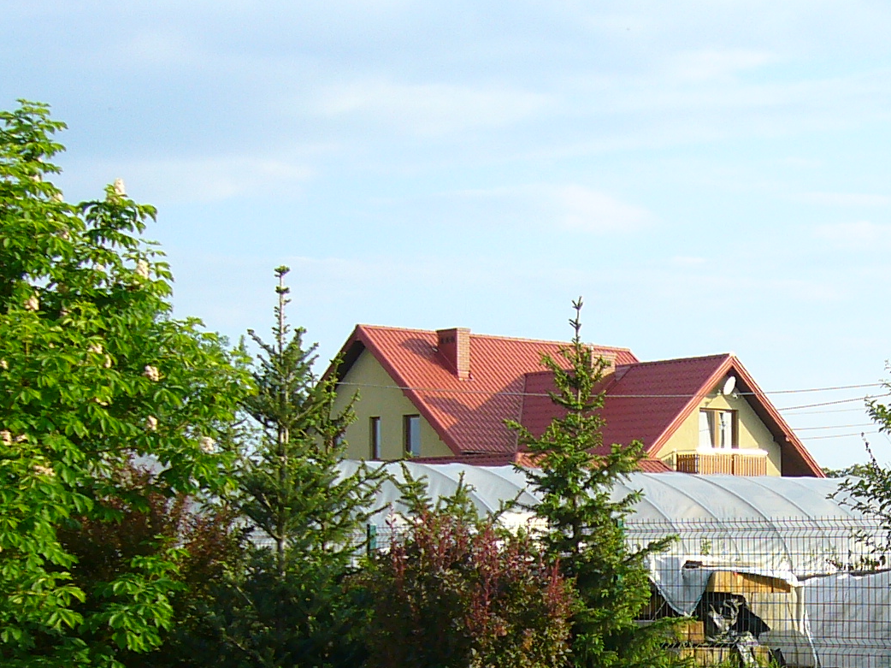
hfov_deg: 22.3
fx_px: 2213
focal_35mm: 86
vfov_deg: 16.9
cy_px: 633
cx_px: 775
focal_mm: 5.8
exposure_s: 1/500
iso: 80
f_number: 2.8
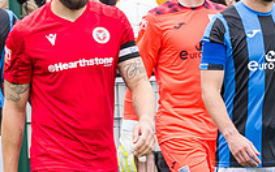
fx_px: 2939
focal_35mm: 392
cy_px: 240
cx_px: 189
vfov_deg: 3.3
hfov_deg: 5.4
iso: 200
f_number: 5
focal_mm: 70
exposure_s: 1/250
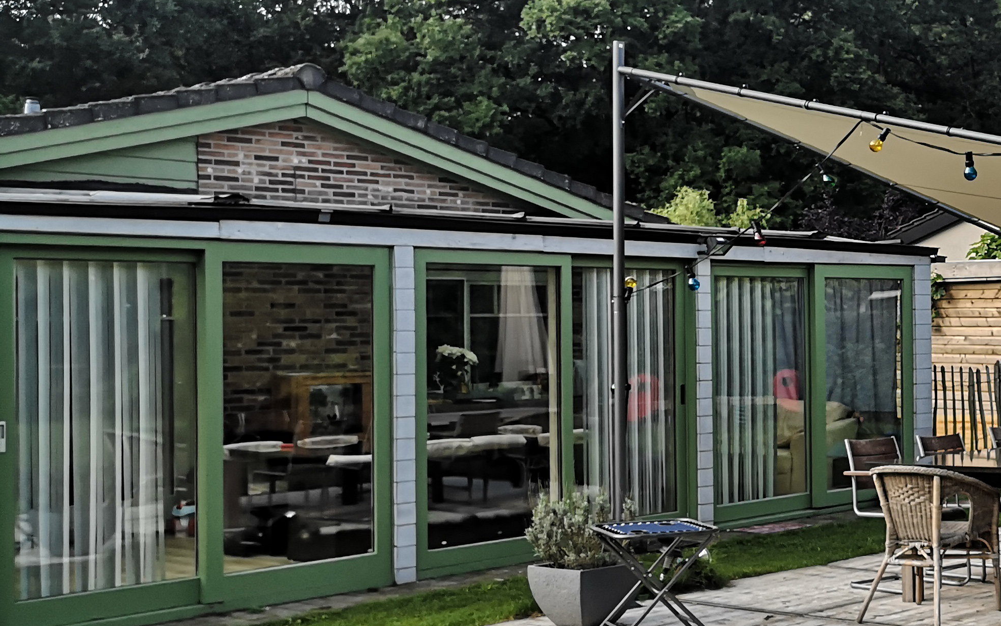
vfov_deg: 22.4
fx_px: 1582
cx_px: 1013
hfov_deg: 32.2
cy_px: 305
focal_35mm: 58
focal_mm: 3.95
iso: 50
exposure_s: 1/947
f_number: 1.8
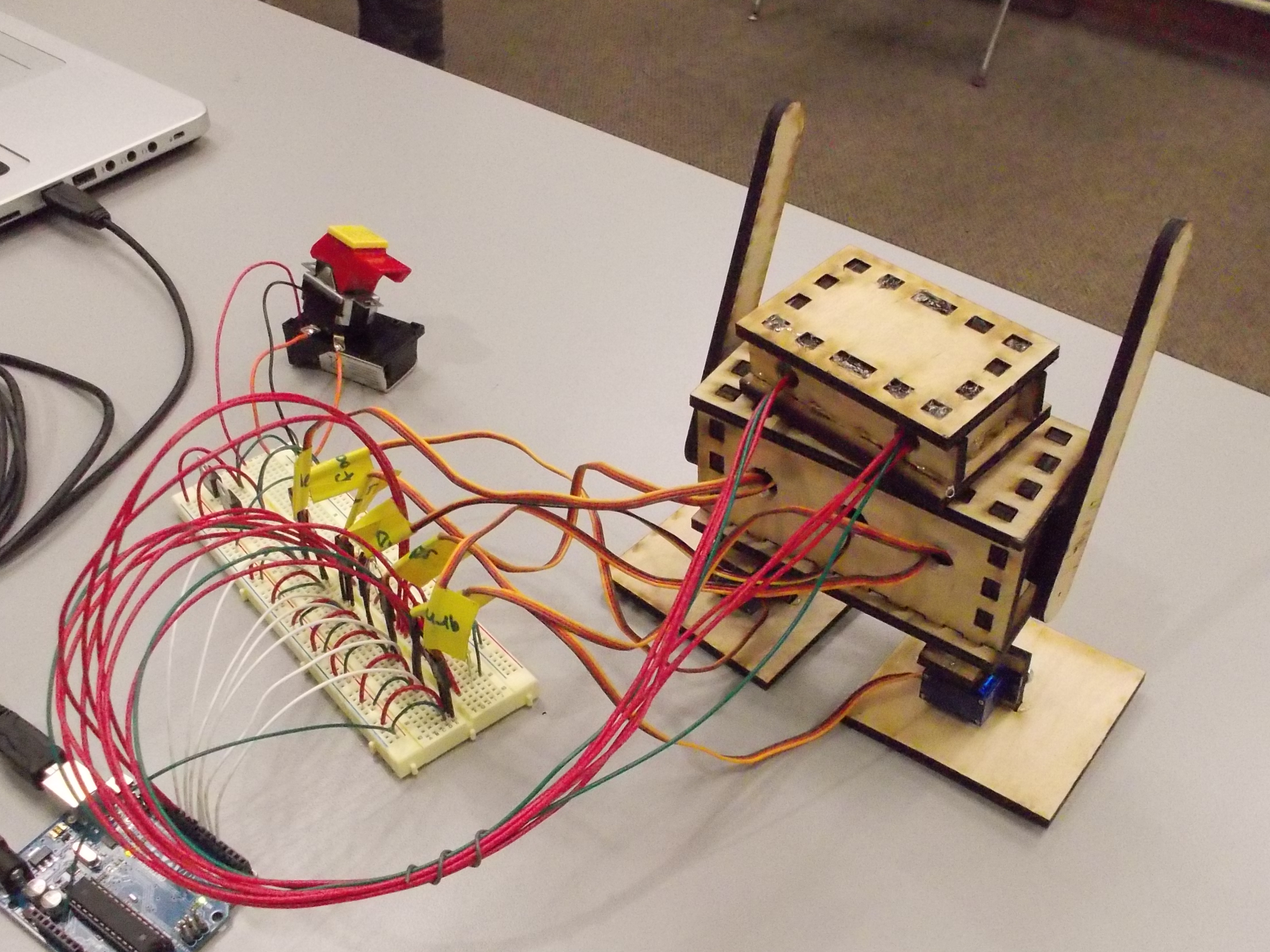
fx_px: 1321
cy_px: 551
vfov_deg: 39.5
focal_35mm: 36
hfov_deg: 51.4
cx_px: 624
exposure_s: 1/100
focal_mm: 4.1
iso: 800
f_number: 3.3
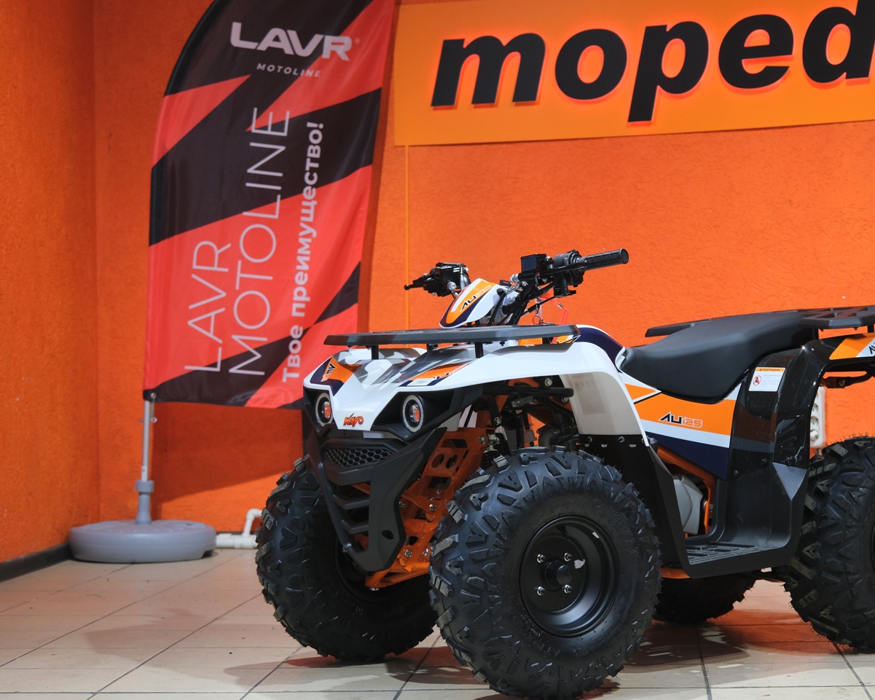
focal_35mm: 70
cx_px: 569
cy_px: 362
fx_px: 1813
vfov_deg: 21.9
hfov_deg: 27.0
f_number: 4
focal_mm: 37.6
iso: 1250
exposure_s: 1/100
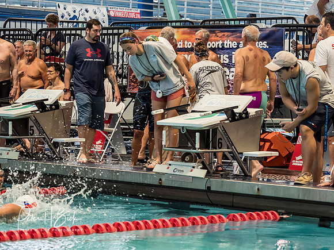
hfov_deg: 14.6
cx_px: 217
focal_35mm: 135
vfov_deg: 10.9
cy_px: 87
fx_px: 1306
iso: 1250
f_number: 2.8
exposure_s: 1/320
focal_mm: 52
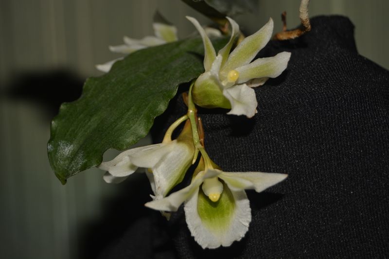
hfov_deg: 24.6
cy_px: 130
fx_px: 891
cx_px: 194
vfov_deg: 16.5
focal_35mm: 82
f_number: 5.6
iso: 200
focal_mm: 55
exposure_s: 1/125
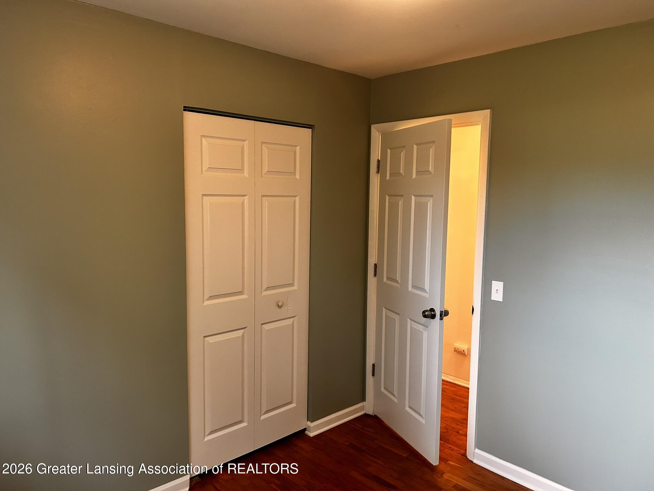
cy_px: 246
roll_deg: +0.3
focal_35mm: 26
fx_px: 491
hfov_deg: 67.3
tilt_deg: -5.2
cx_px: 327
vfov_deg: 53.1
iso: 200
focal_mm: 5.7
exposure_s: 1/60
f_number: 1.5
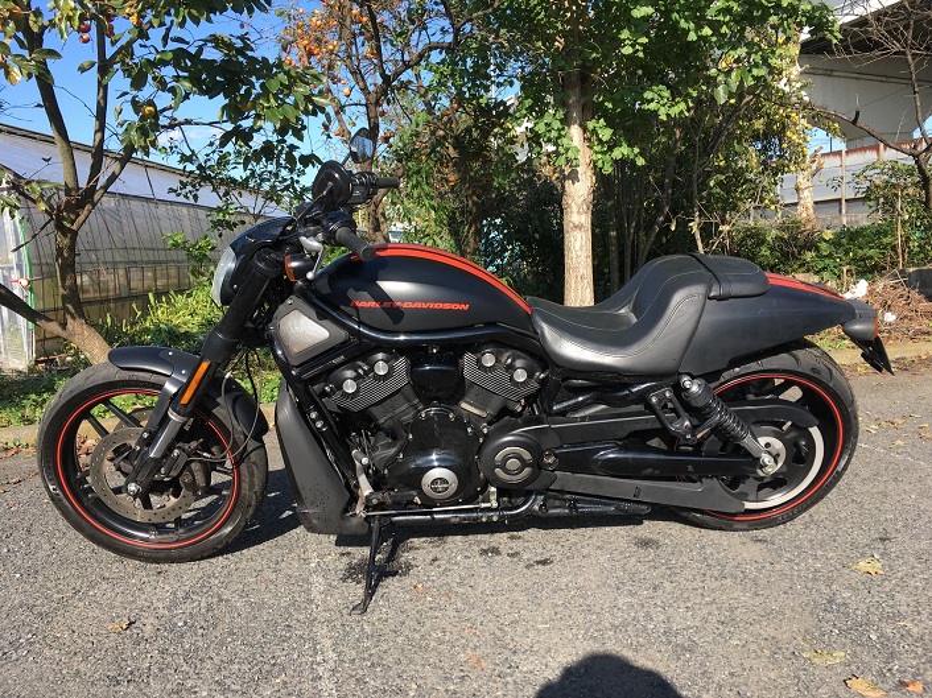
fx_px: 781
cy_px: 349
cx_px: 466
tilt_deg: -8.3
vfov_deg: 48.2
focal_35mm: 29
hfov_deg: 61.7
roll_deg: +3.8
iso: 25
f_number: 2.2
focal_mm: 4.15
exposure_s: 1/663
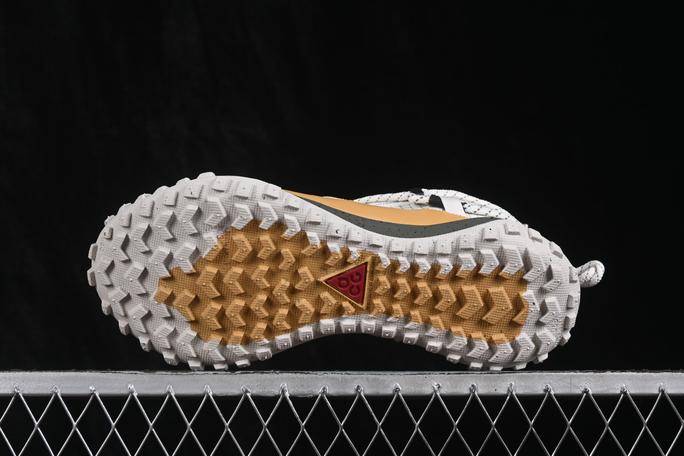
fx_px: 1425
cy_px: 228
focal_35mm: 75
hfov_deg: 27.0
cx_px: 342
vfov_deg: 18.2
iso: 160
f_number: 8
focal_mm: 50
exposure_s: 1/80
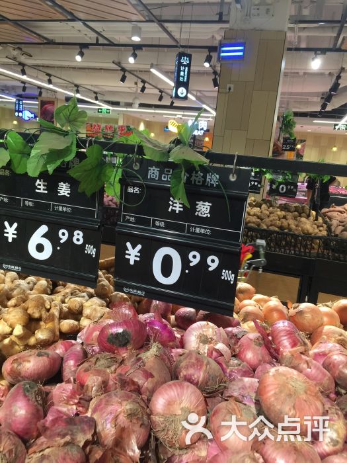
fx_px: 388
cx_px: 174
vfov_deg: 61.7
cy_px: 232
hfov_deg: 48.2
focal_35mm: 29
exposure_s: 1/33
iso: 50
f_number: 2.2
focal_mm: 4.15
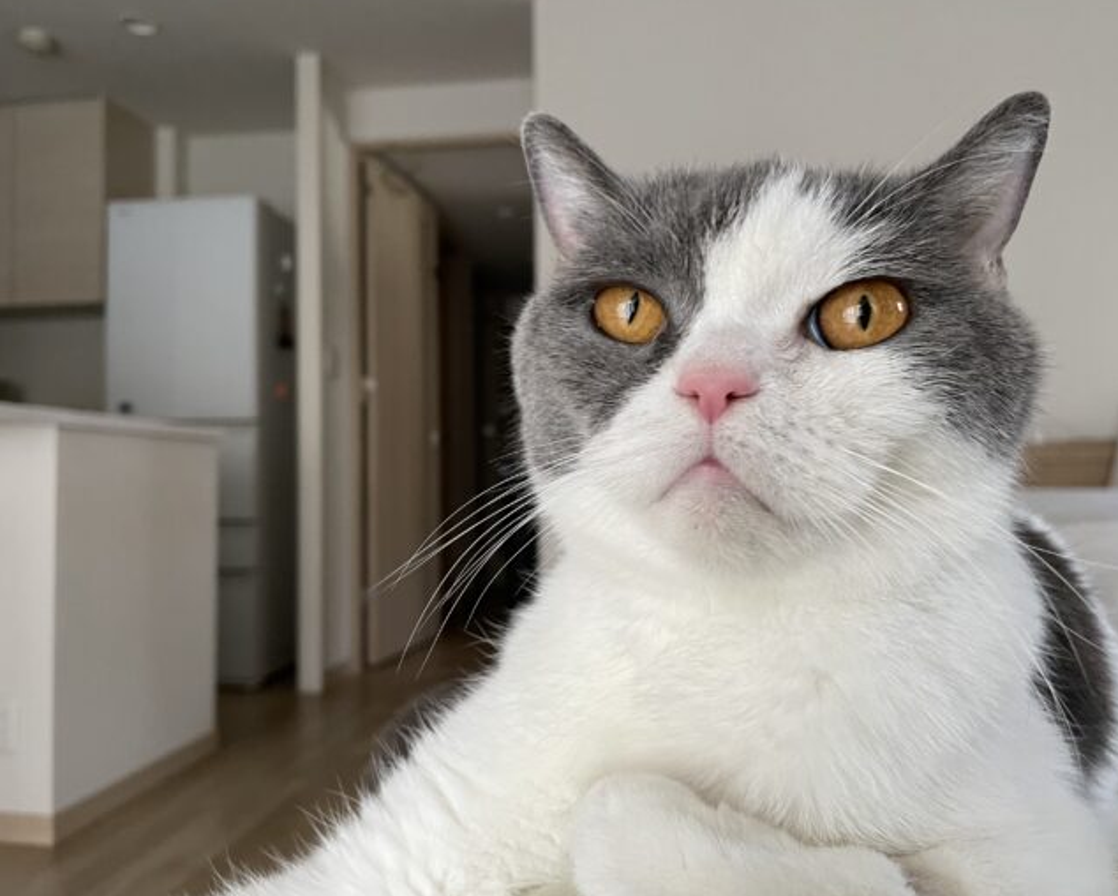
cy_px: 442
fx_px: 927
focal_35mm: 28
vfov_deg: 51.6
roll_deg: +1.0
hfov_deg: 62.2
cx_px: 545
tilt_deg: +2.0
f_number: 1.6
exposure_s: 1/60
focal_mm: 4.2
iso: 200
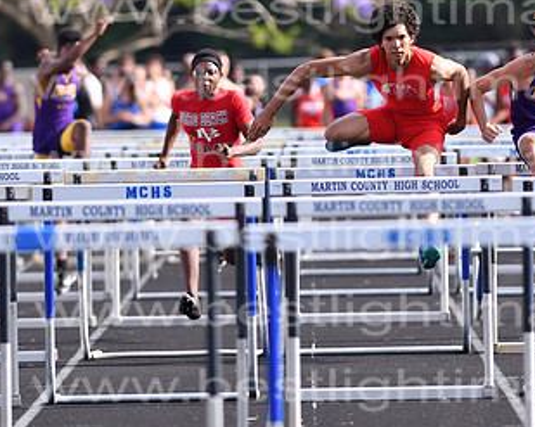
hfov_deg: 2.4
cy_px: 125
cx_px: 426
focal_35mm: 792
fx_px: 12537
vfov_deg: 2.0
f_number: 4
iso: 400
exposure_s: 1/2500
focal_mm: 300
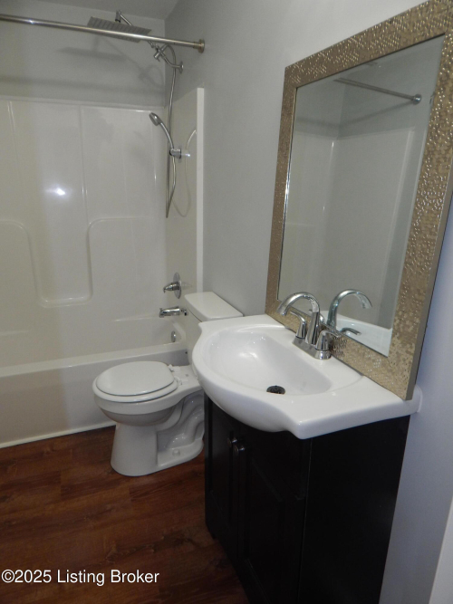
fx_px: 384
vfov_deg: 76.4
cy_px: 302
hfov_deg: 61.1
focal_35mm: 22
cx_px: 226
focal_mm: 4
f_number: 3
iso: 200
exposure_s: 1/30
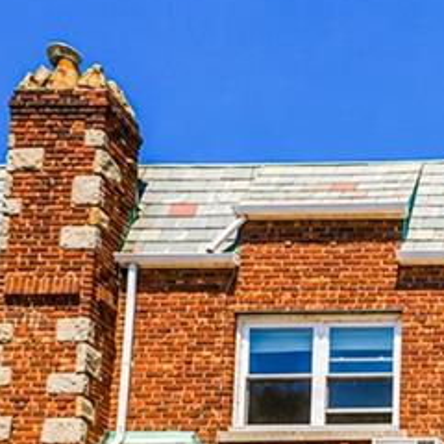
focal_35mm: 76
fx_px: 1103
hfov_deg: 18.5
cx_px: 768
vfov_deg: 20.6
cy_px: 588
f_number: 10
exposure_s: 1/160
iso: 100
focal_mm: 21
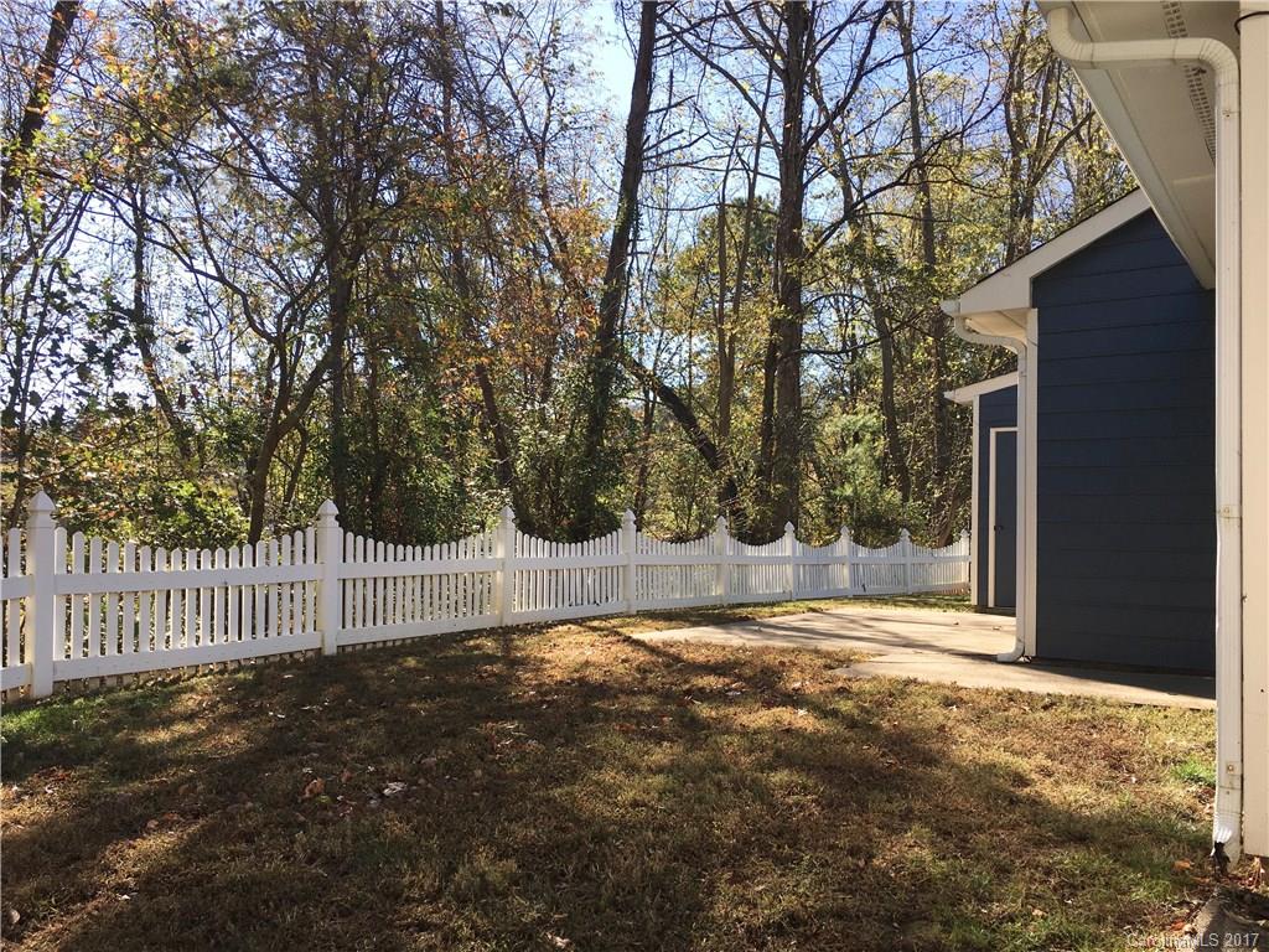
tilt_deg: +2.1
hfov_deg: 61.7
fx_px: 1063
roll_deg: -0.7
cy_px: 476
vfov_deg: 48.2
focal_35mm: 29
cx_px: 634
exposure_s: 1/569
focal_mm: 4.15
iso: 25
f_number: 2.2
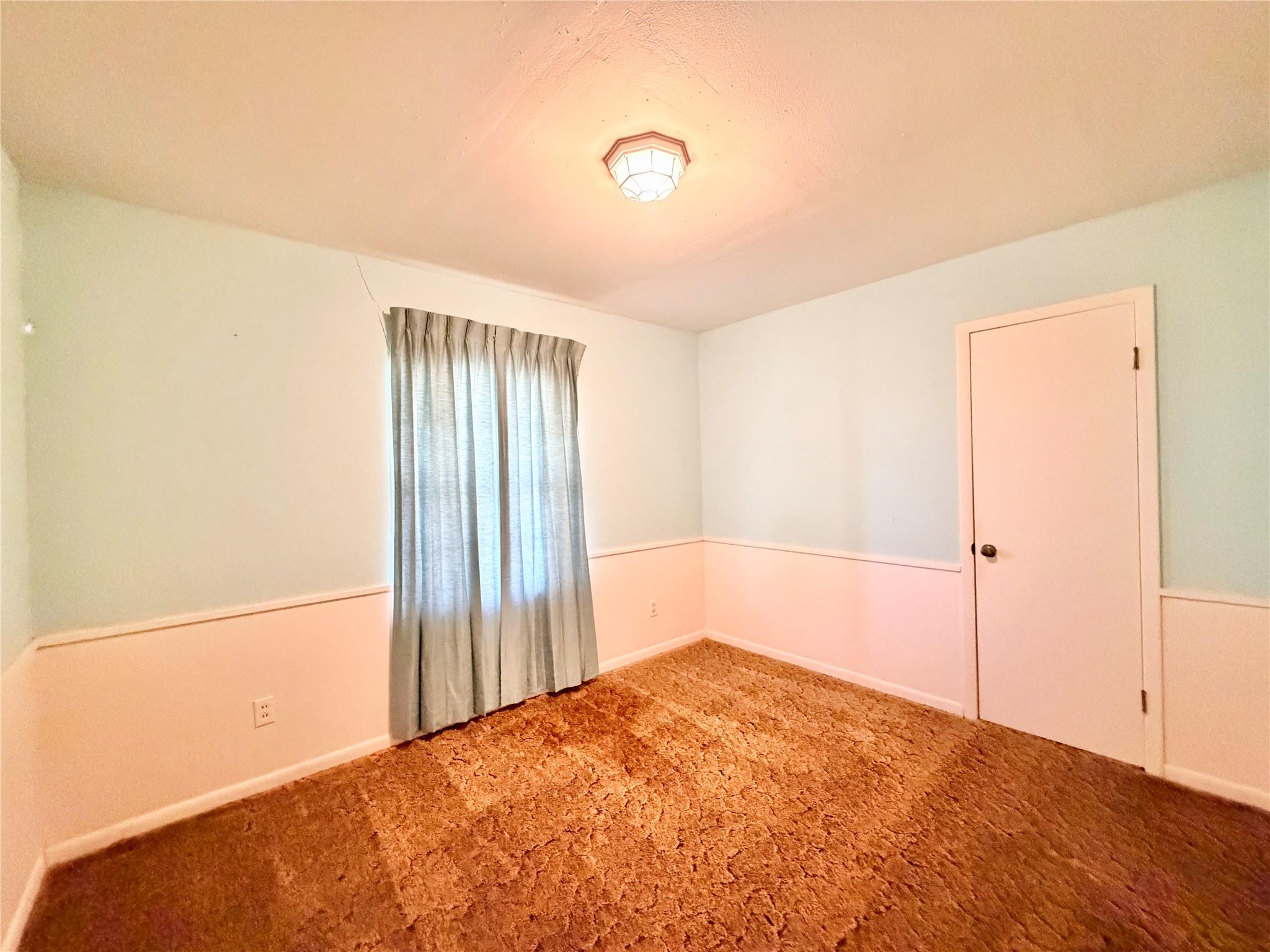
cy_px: 476
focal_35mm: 14
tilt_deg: -1.2
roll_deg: +2.5
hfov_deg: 102.1
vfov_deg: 85.7
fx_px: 514
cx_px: 635
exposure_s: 1/60
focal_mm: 2.22
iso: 1250
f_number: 2.2
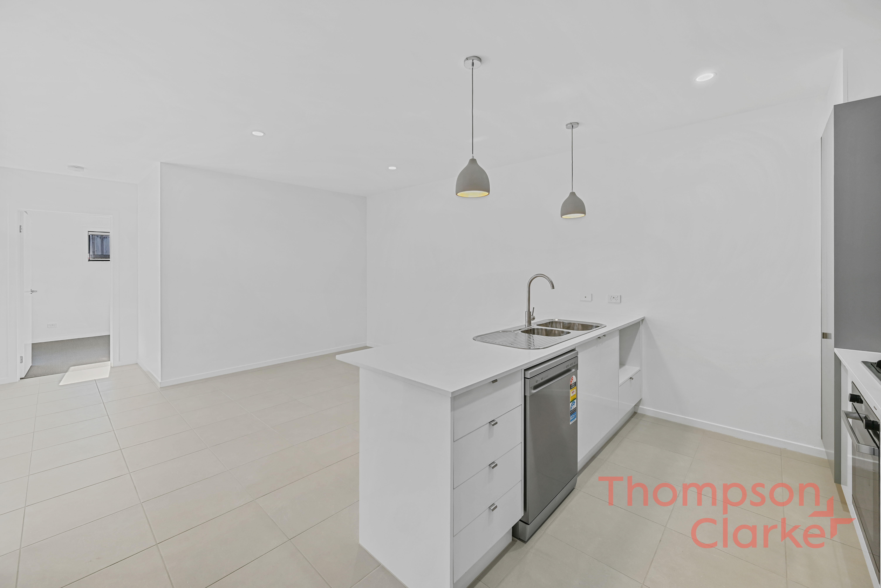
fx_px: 343
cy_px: 294
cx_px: 440
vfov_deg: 81.3
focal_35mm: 14
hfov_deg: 104.2
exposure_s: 1/8
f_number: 6.3
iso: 100
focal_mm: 14
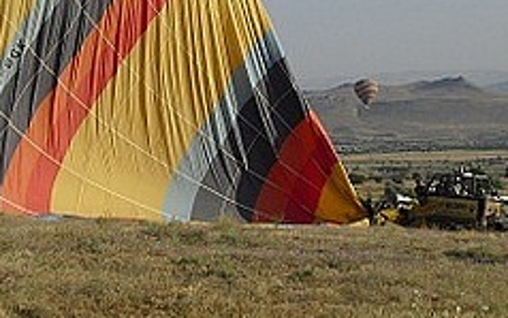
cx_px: 158
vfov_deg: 10.0
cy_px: 35
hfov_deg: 16.0
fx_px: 1801
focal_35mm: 130
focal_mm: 9.4
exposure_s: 1/640
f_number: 3.8
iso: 64
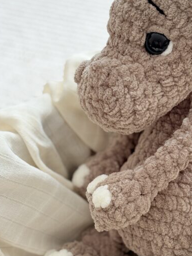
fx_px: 607
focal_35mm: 82
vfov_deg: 23.8
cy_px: 147
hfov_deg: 17.9
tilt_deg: -45.0
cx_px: 146
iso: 50
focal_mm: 5.96
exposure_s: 1/106
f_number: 1.6
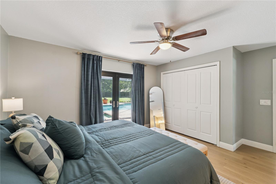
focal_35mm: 15
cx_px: 138
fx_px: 115
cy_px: 92
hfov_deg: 100.4
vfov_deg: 77.3
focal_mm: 10
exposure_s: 1/10
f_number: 9
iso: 400
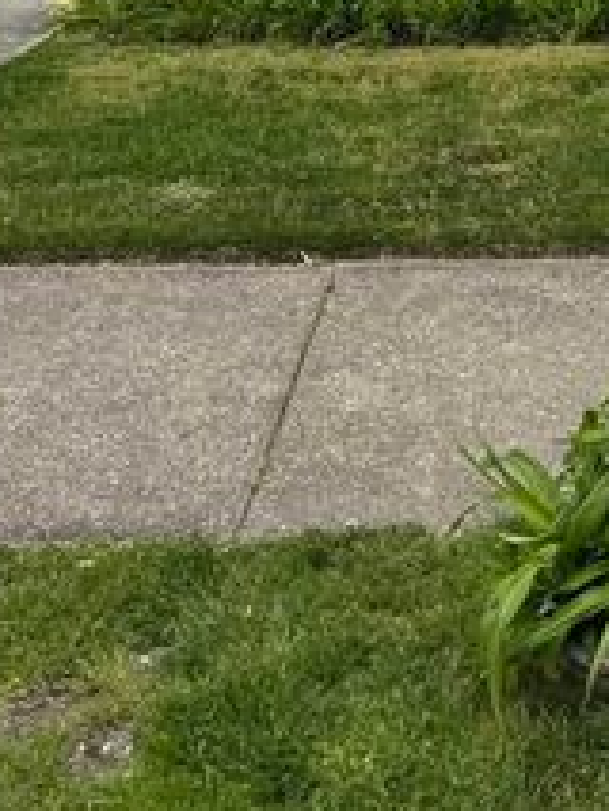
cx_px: 776
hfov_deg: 18.4
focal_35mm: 75
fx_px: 1758
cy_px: -432
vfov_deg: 21.5
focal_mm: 6.76
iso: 80
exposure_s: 1/7092
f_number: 1.78
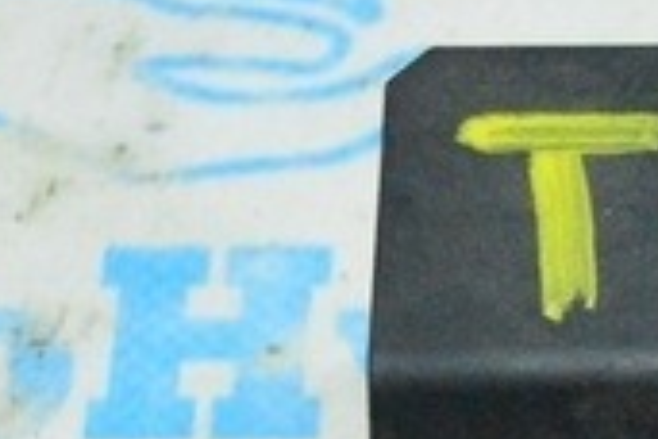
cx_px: 931
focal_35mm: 189
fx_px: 3454
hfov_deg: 10.6
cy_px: 957
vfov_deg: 7.0
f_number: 3.8
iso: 6400
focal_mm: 21
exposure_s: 1/800
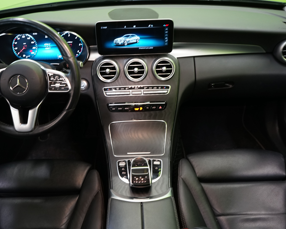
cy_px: 114
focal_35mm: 33
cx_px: 129
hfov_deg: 54.1
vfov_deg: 44.5
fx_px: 279
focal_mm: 29
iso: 1600
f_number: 5.6
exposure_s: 1/20
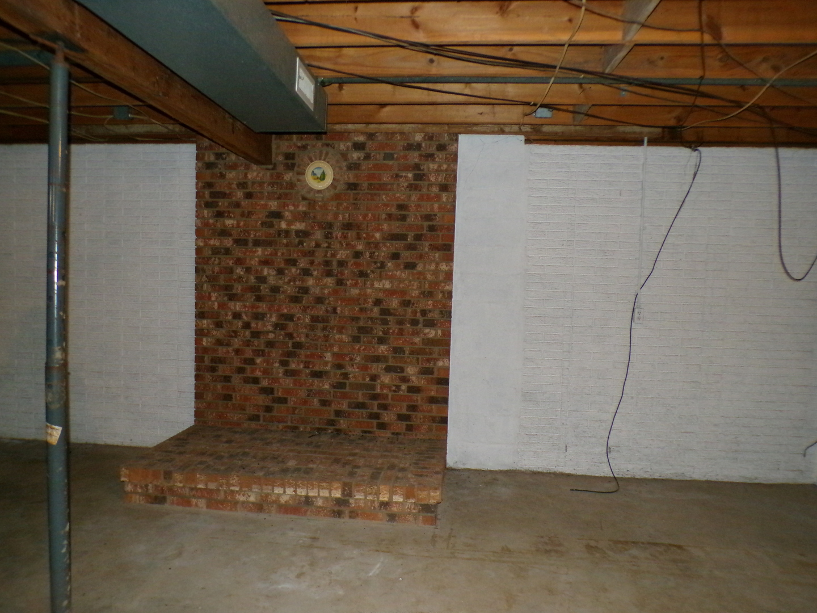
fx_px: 566
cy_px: 306
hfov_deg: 71.6
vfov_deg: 56.8
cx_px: 408
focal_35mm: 24
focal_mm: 4.3
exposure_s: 1/60
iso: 800
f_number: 3
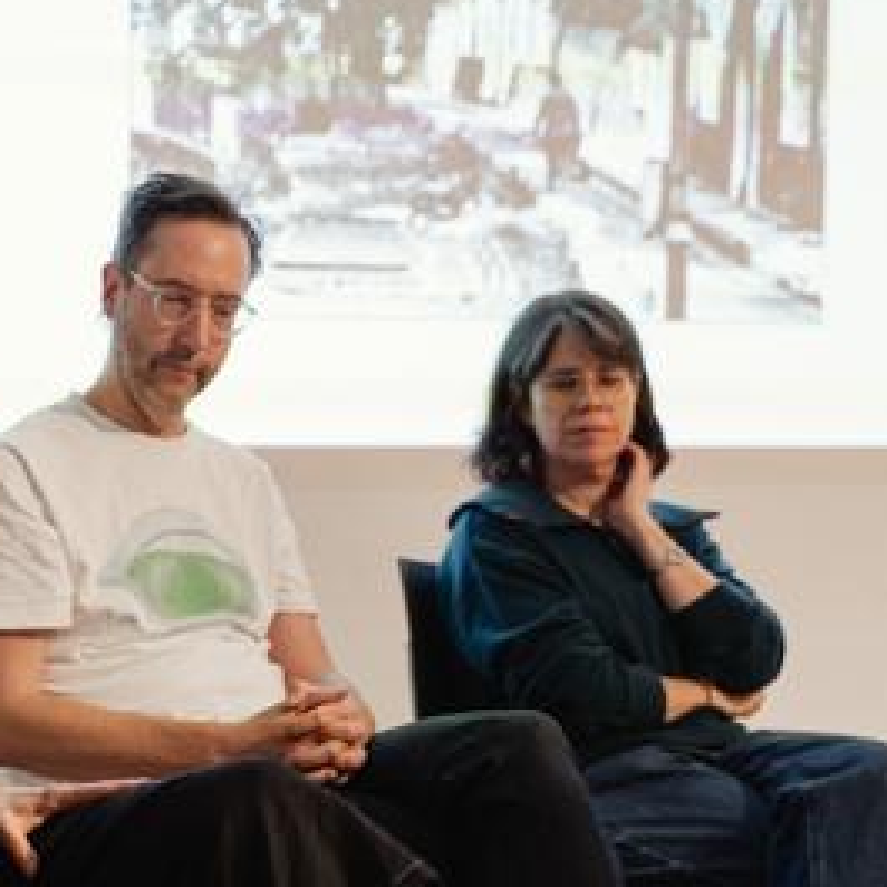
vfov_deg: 19.7
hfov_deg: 19.3
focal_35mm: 88
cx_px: 36
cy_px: 546
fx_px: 2551
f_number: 2.8
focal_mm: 45
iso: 3200
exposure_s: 1/125
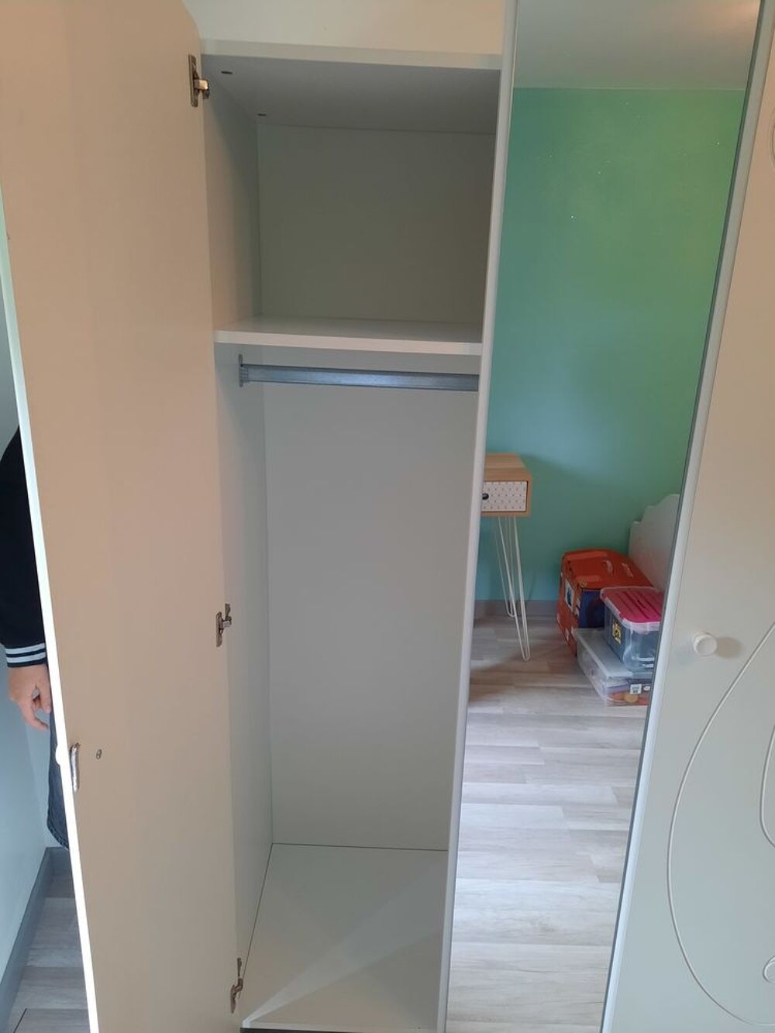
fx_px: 746
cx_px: 388
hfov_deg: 54.9
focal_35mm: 25
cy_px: 516
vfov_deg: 69.4
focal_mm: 4.6
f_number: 2
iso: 320
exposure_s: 1/60
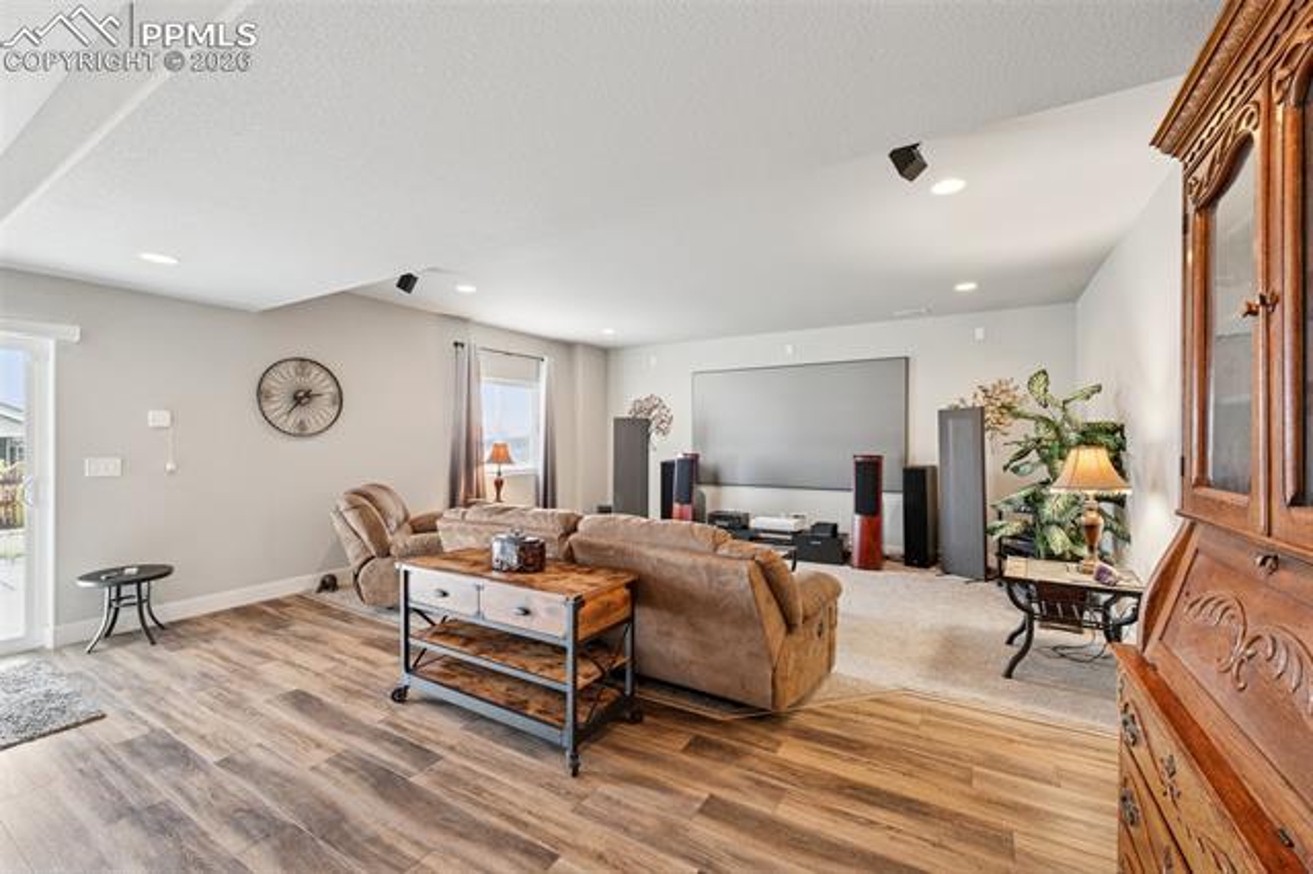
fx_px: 547
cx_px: 656
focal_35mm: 15
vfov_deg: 77.3
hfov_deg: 100.4
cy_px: 437
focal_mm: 15
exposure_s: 1/2.5
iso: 800
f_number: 11
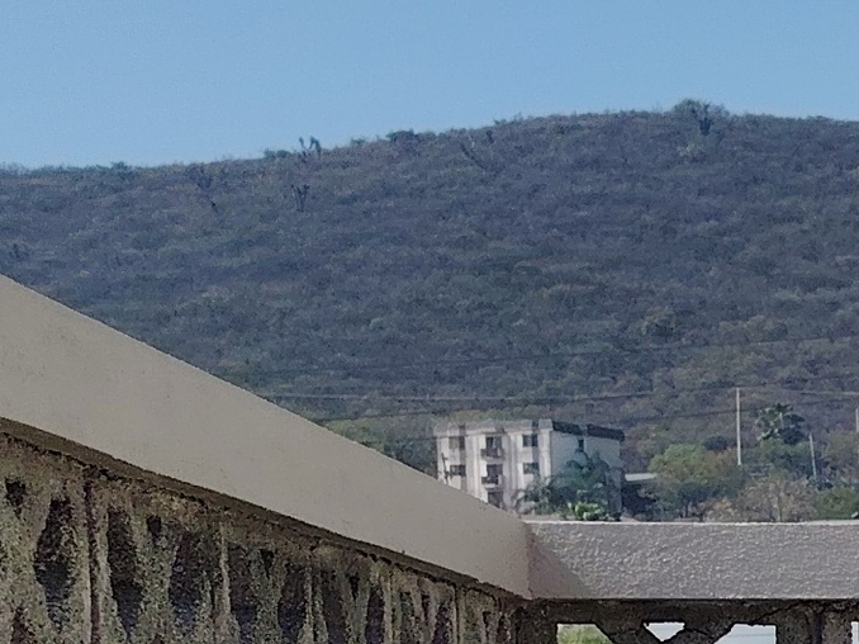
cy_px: 1001
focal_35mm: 136
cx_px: 2032
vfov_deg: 10.5
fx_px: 3374
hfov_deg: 11.9
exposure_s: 1/1301
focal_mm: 5.25
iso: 100
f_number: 1.75
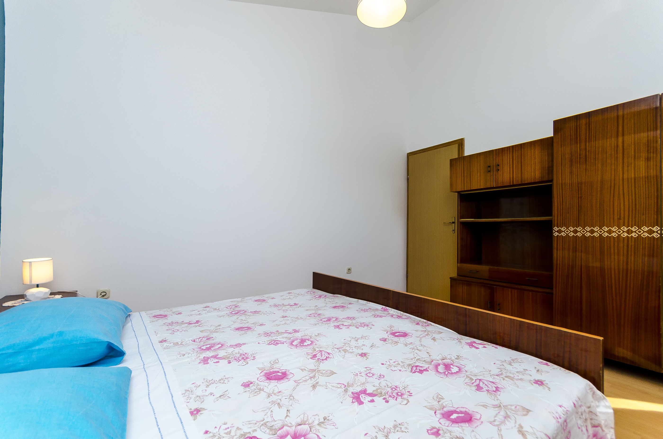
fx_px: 276
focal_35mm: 15
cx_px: 332
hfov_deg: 100.5
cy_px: 220
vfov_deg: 77.1
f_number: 8
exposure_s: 1/160
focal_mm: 10
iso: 200
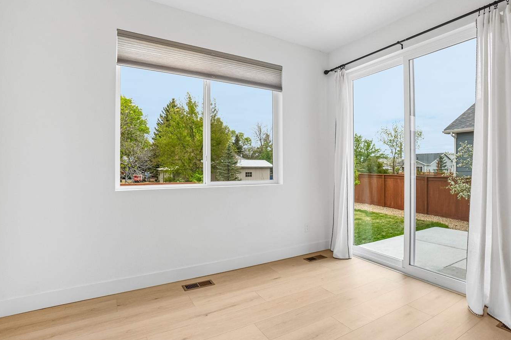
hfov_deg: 89.7
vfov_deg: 67.4
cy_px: 170
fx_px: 255
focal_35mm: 18
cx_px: 284
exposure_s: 1/500
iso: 400
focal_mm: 10
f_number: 8
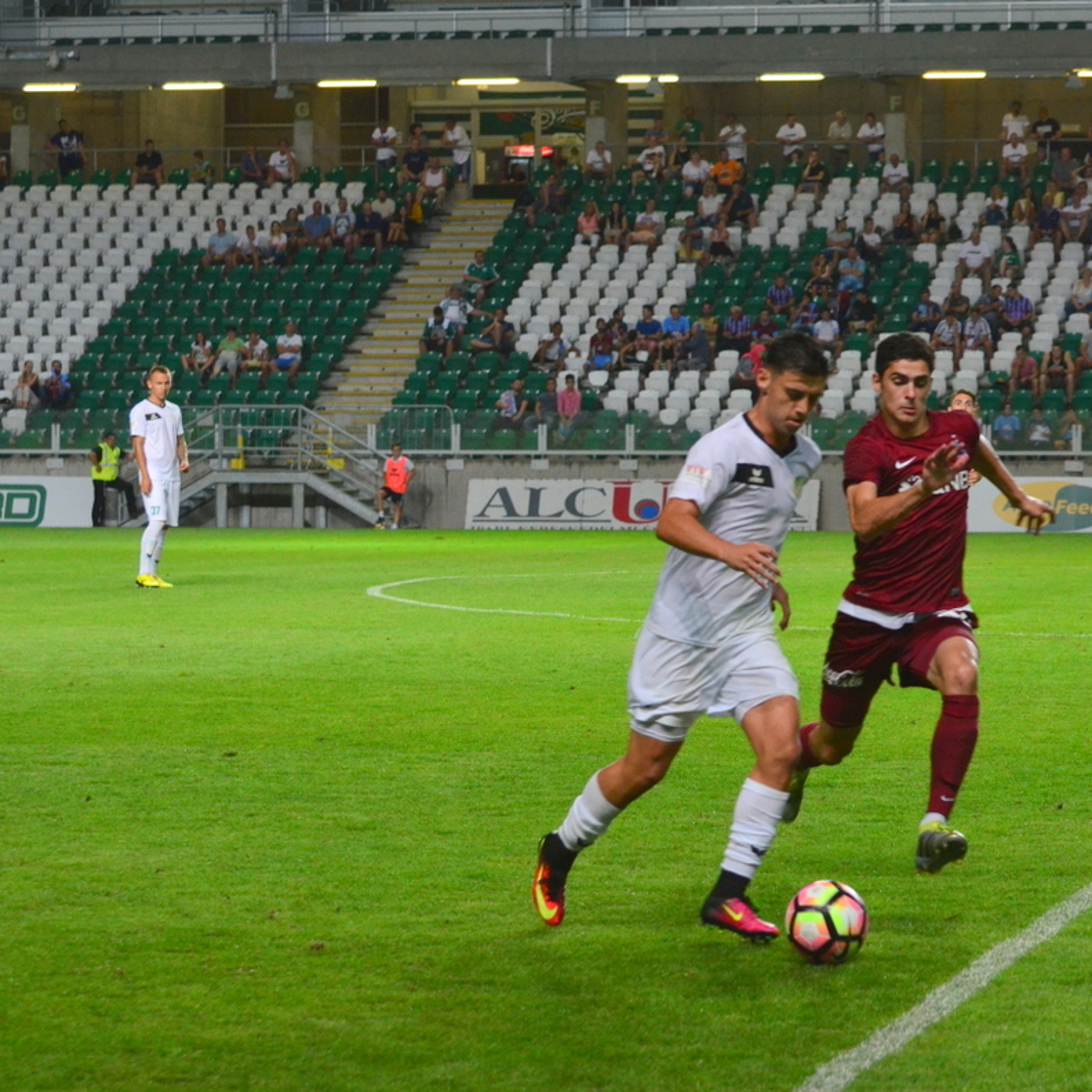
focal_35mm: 135
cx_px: 738
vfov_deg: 12.9
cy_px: 545
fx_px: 4818
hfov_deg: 12.9
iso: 1800
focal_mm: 70
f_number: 5
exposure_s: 1/400
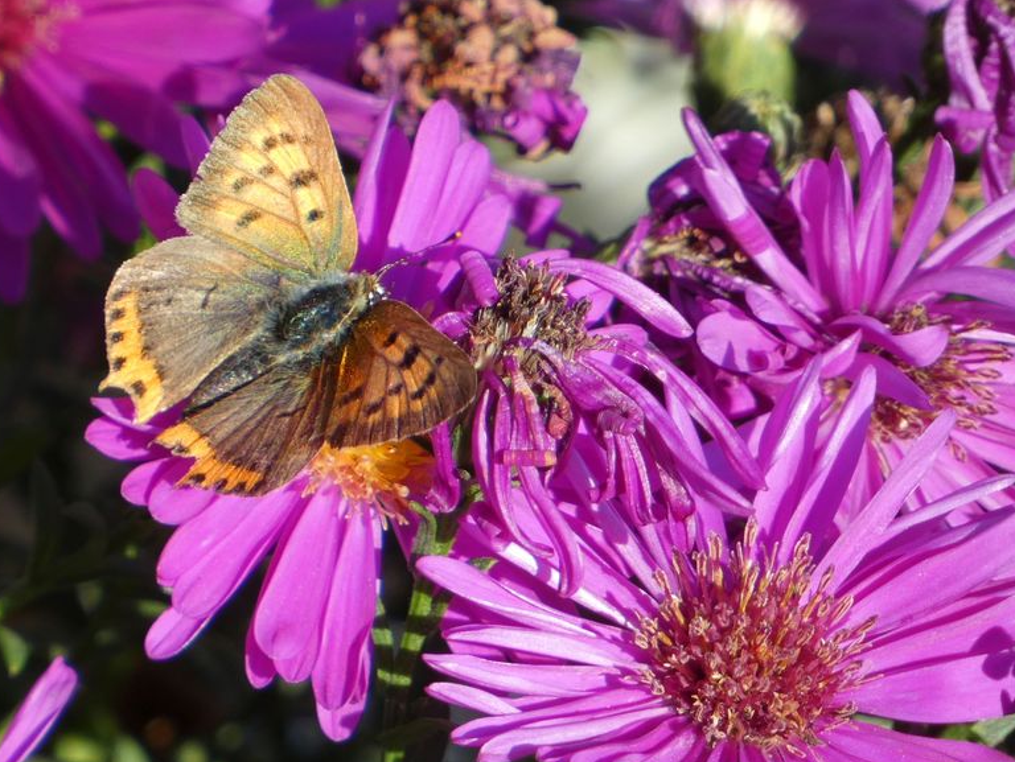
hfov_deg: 1.9
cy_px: 396
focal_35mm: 1018
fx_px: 29868
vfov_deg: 1.5
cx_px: 462
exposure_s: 1/200
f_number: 5.6
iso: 80
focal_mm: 164.2
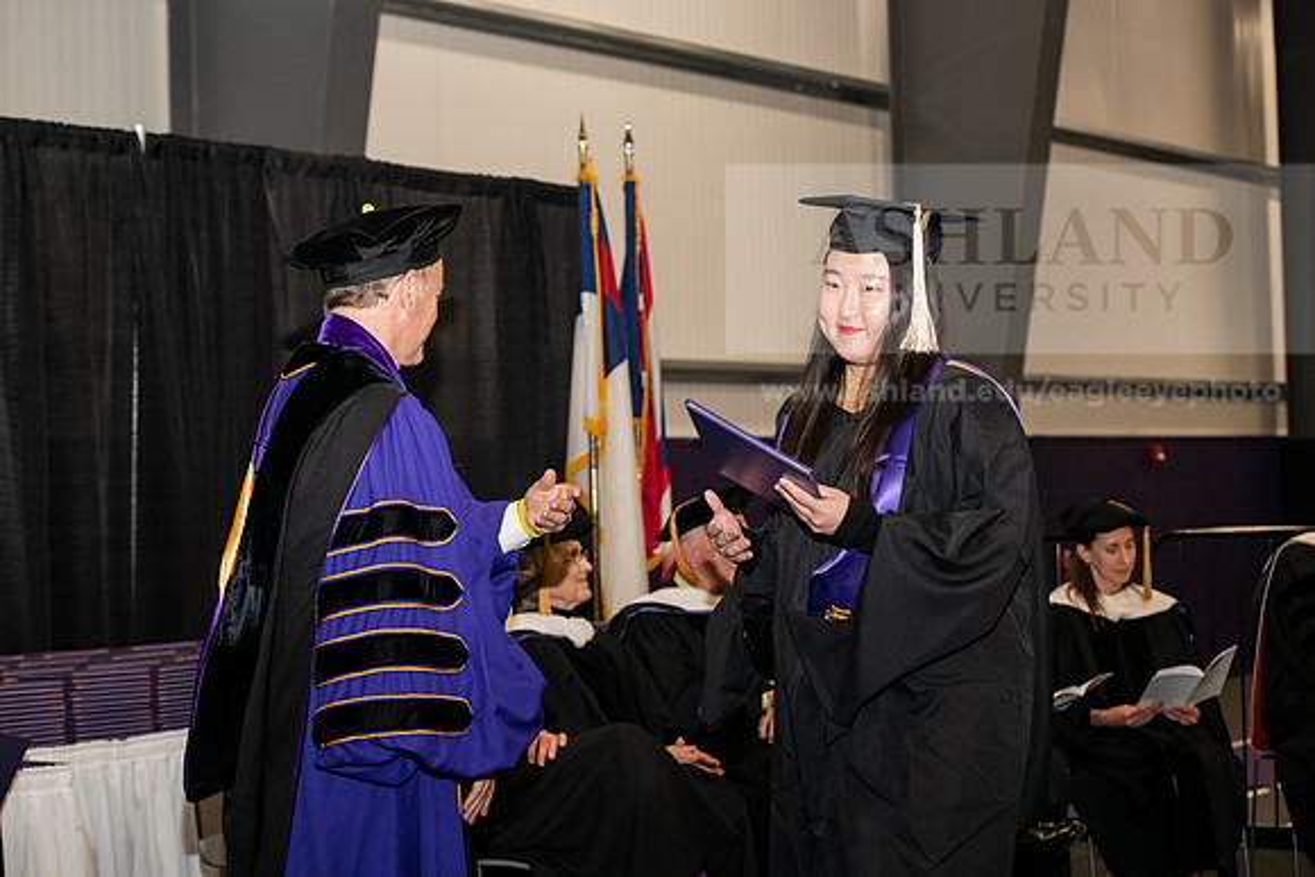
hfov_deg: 27.0
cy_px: 438
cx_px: 658
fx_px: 2740
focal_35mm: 75
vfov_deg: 18.2
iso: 2000
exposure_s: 1/200
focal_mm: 75
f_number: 5.6
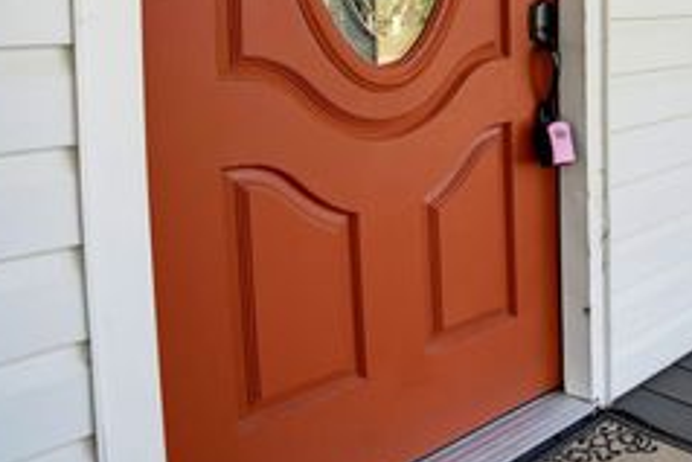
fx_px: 808
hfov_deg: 40.8
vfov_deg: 29.8
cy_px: 3
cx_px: 686
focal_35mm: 42
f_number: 8
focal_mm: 20
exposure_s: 1/25
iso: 640
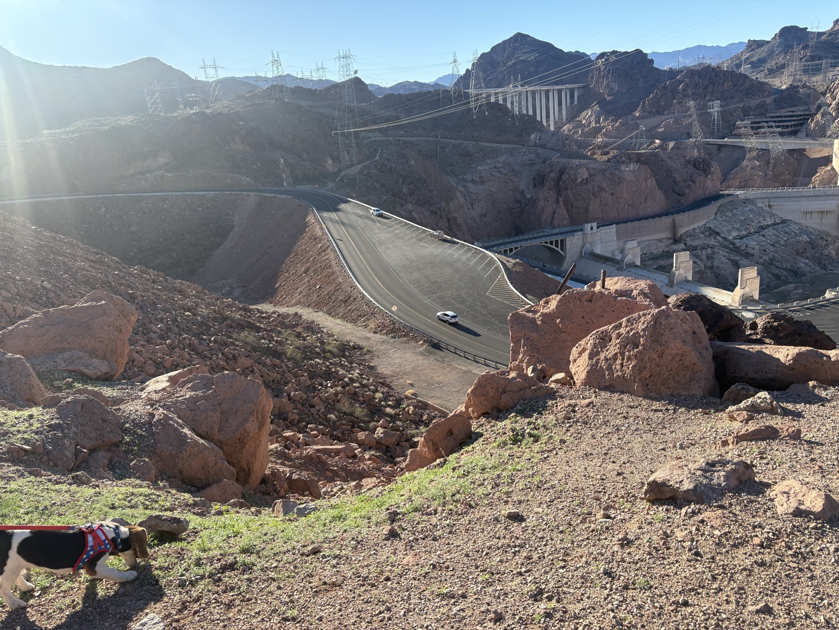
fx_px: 630
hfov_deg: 67.3
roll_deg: +6.3
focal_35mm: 26
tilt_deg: -17.6
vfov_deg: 53.1
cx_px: 420
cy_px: 315
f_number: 1.6
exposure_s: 1/1848
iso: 64
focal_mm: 5.96
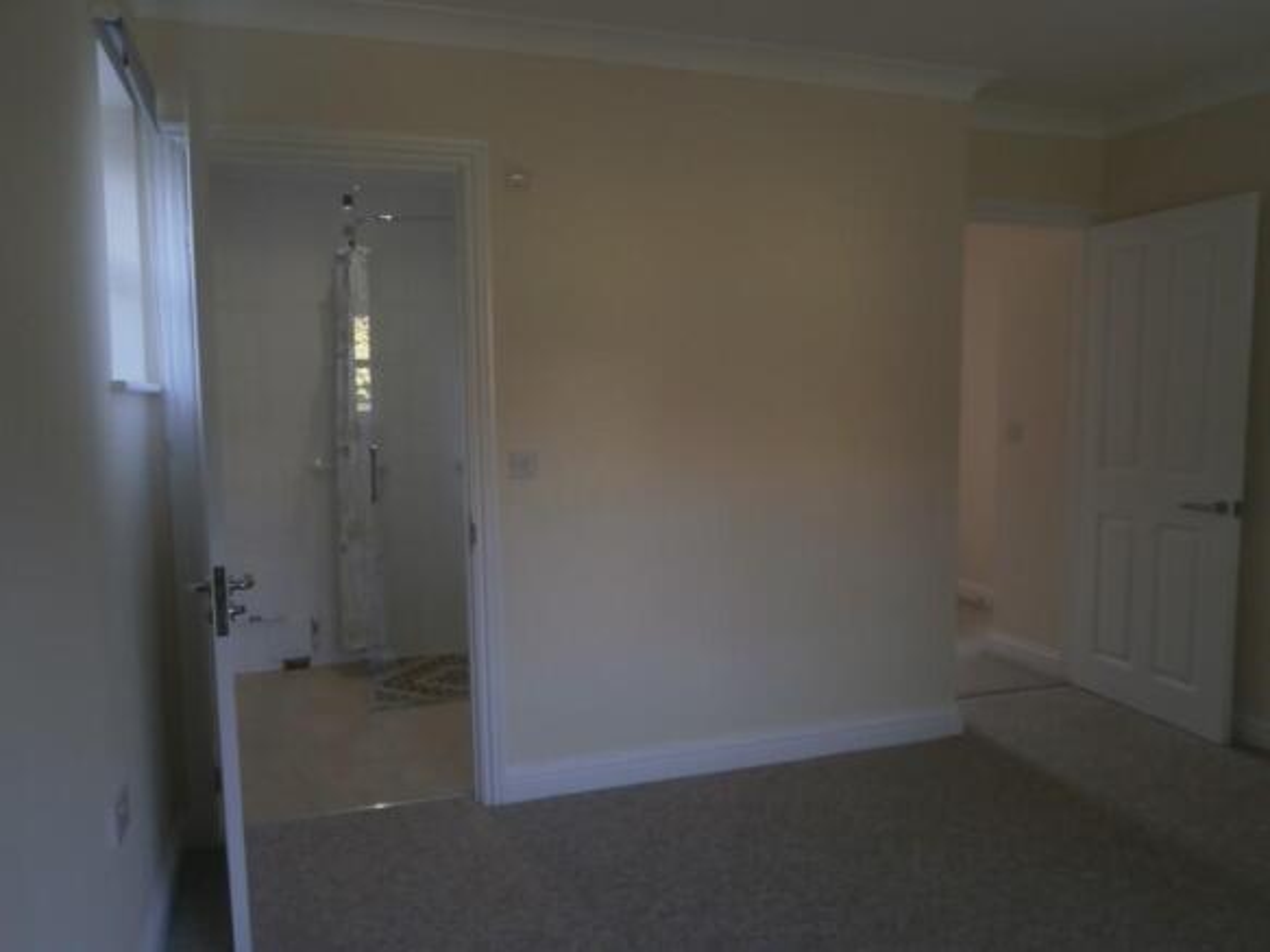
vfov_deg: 53.0
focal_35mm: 26
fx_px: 954
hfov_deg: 67.3
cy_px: 476
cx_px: 635
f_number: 2.8
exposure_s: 1/60
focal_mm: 4.7
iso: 80
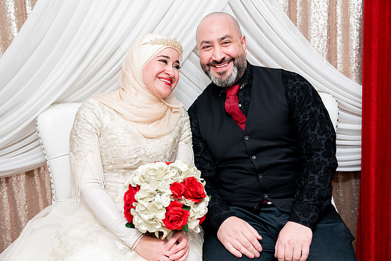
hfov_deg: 47.4
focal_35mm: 41
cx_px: 196
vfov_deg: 32.6
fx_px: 446
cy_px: 130
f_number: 2.8
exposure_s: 1/160
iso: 2500
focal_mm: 40
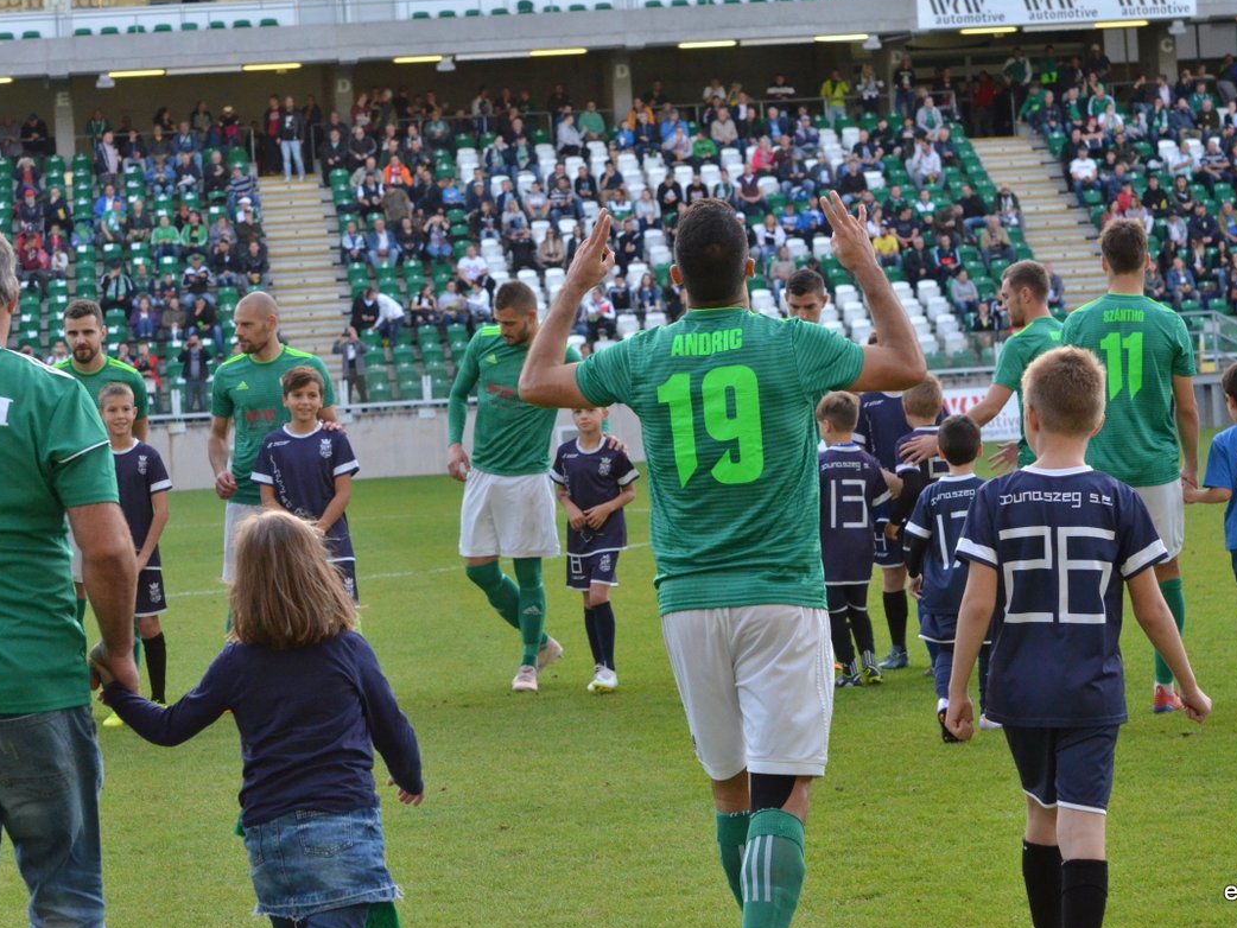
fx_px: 4146
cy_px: 463
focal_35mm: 116
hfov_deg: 17.0
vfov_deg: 12.8
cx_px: 617
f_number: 7.1
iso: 2000
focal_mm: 70
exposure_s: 1/800
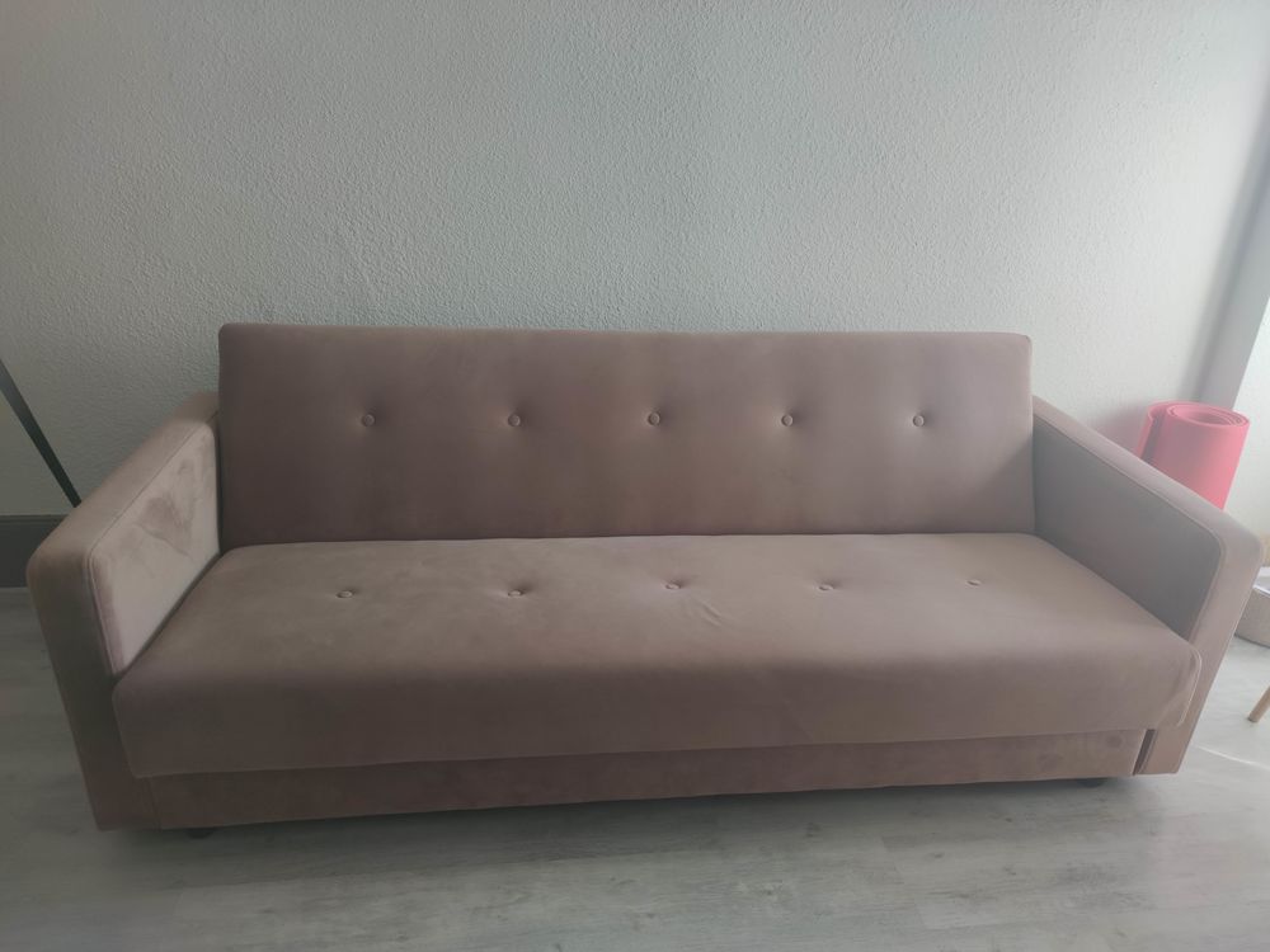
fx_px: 881
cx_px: 635
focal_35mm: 24
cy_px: 476
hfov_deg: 71.6
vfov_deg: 56.8
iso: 106
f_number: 1.69
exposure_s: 1/100
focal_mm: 6.72
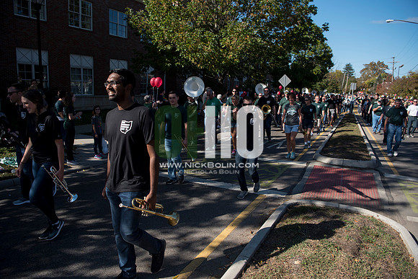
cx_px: 209
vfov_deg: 53.2
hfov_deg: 73.7
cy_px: 140
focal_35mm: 24
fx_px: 279
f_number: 4.5
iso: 250
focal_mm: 24
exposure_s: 1/1600
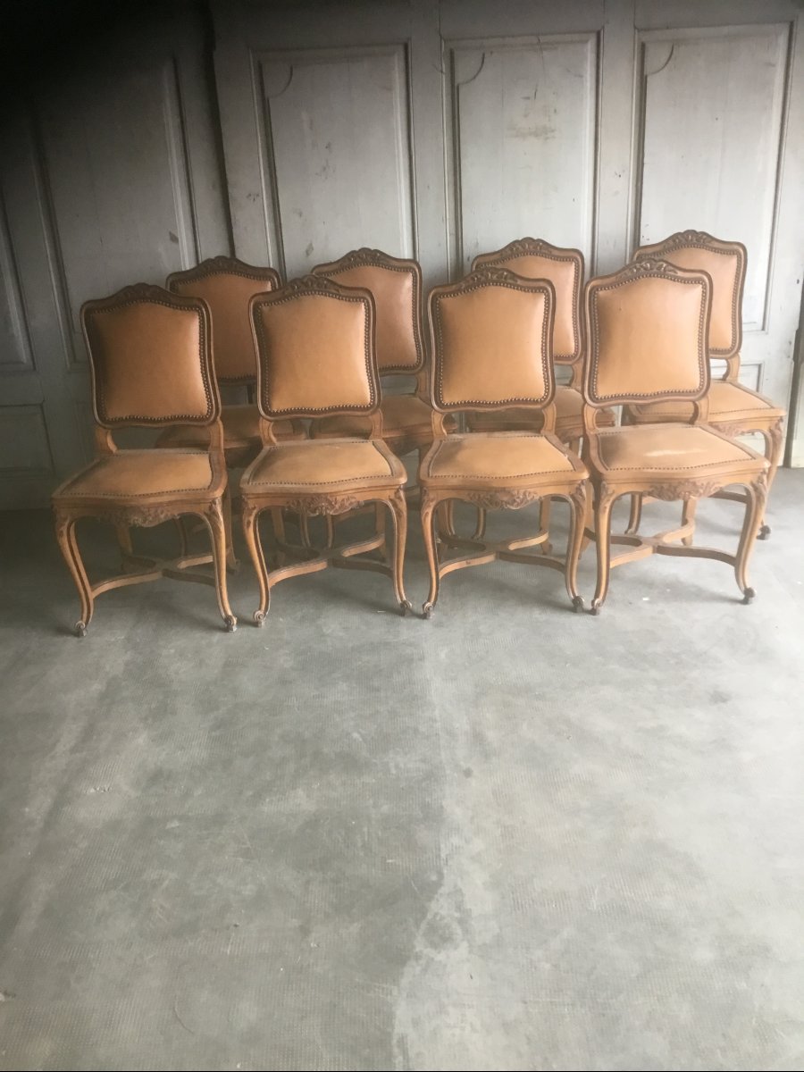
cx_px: 402
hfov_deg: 45.4
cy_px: 536
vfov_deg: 58.4
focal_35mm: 31
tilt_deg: -24.8
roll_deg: +1.8
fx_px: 960
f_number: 2.4
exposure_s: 1/33
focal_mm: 3.3
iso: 125
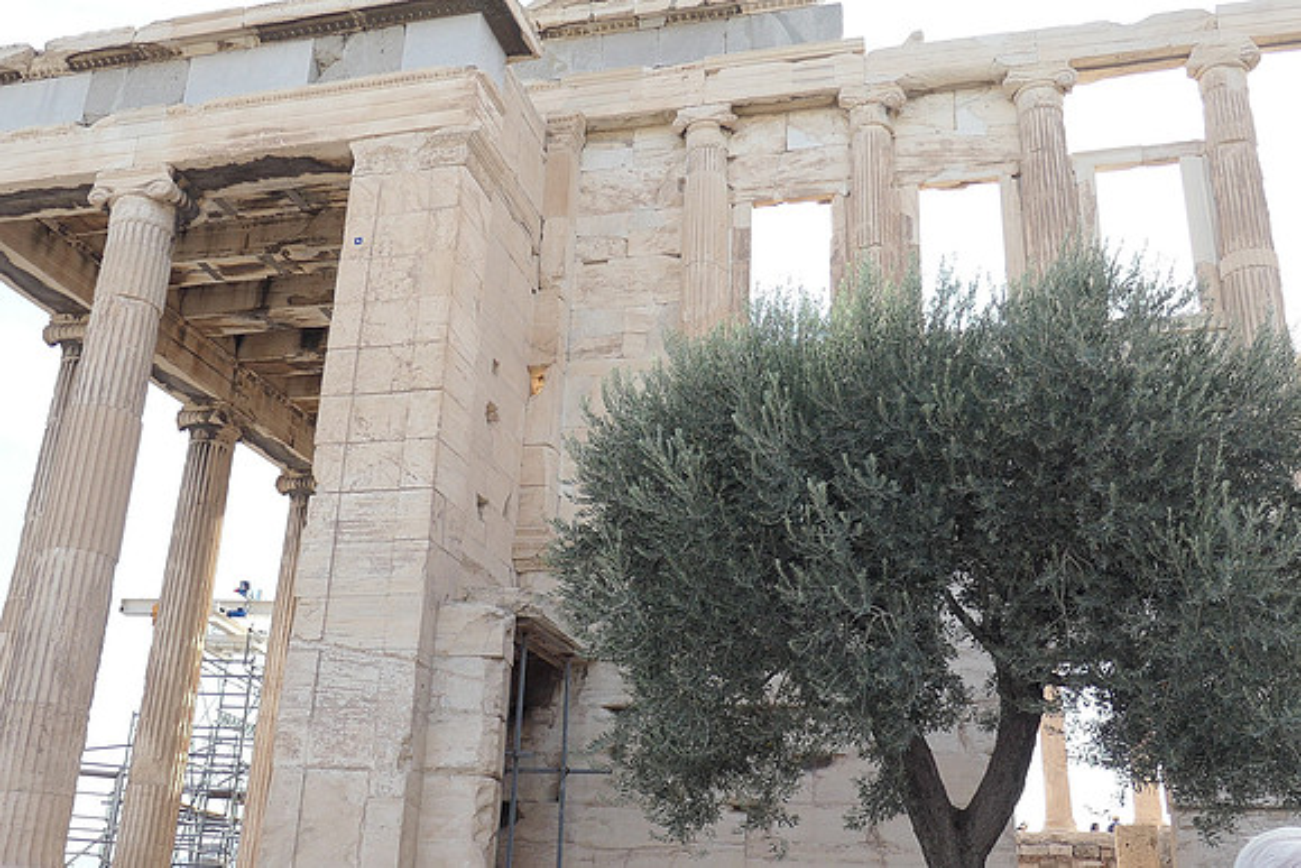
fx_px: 1301
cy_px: 434
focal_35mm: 36
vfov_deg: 36.9
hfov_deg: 53.1
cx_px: 650
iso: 320
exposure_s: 1/1000
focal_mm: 8.8
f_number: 3.3
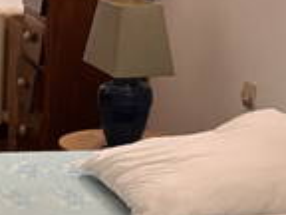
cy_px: 113
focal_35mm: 143
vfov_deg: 10.4
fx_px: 1181
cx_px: -342
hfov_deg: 11.9
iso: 400
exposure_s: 1/50
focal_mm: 5.96
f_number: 1.6
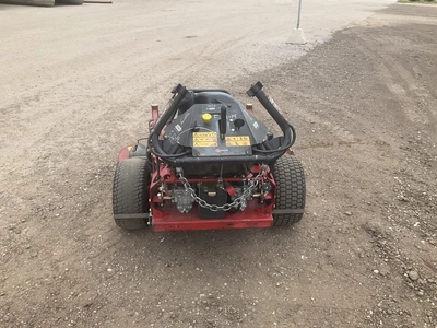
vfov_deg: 48.2
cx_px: 218
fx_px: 366
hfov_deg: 61.7
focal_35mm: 29
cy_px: 164
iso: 25
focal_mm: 3
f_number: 1.8
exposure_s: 1/728
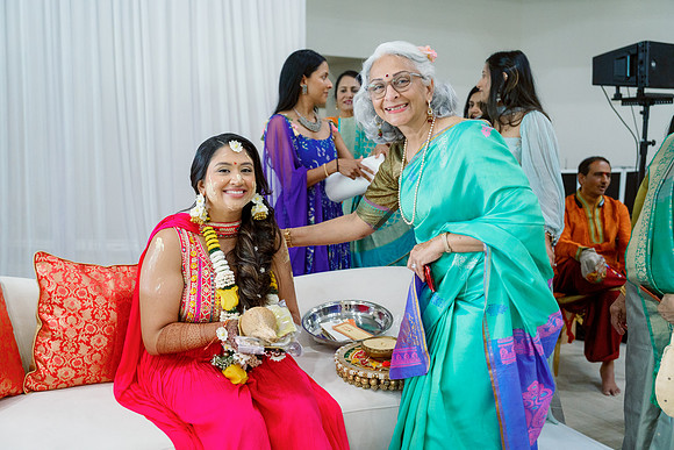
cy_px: 220
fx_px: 674
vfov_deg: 36.9
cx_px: 329
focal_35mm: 36
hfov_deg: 53.1
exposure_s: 1/250
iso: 2500
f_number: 2.8
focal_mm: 35
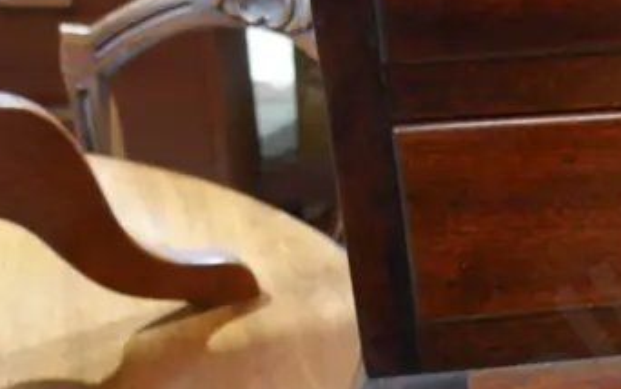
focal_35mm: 89
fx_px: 1507
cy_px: 175
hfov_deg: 20.8
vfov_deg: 14.7
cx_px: 843
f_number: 3.5
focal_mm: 14
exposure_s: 1/60
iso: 1600
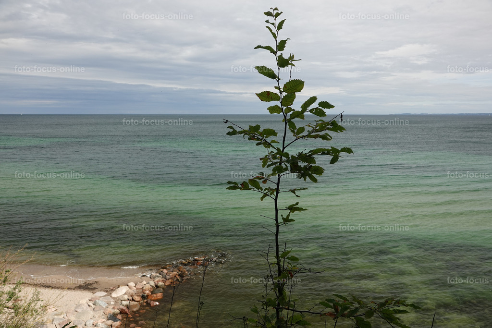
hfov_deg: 57.2
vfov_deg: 40.0
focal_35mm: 33
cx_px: 246
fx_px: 451
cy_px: 164
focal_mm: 12.04
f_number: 4
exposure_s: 1/400
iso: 100
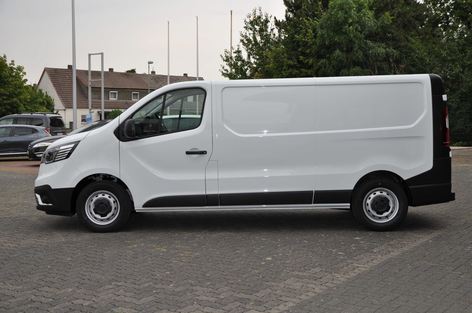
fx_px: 668
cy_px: 156
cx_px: 236
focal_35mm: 51
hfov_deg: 38.9
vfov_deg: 26.4
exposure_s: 1/200
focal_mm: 34
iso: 200
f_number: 5.6
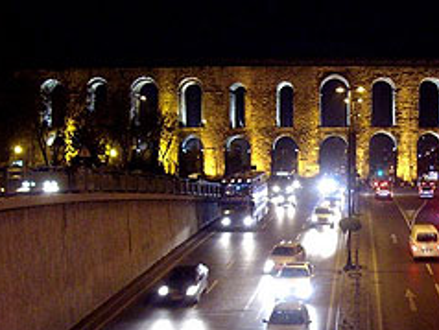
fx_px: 863
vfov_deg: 21.6
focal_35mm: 68
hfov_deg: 27.9
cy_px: 206
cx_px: 362
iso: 320
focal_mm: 6
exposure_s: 1/13
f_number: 2.7
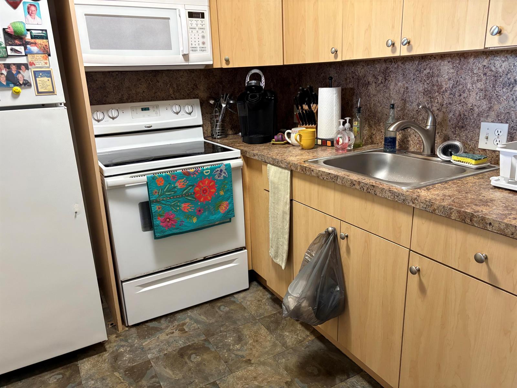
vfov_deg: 53.1
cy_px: 194
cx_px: 258
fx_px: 388
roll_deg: +1.1
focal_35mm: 26
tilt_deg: -17.4
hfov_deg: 67.3
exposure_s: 1/60
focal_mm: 5.96
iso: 250
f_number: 1.6
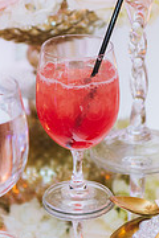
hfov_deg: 7.8
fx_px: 1159
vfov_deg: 11.7
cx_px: 76
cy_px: 85
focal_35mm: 175
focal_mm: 70
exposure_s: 1/160
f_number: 3.5
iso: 1000
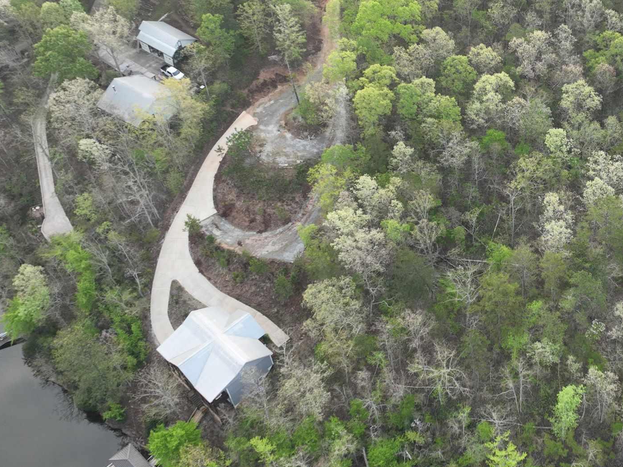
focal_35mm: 53
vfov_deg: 27.4
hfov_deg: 34.4
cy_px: 171
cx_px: 550
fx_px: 953
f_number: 2.8
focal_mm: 12.29
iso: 100
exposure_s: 1/160
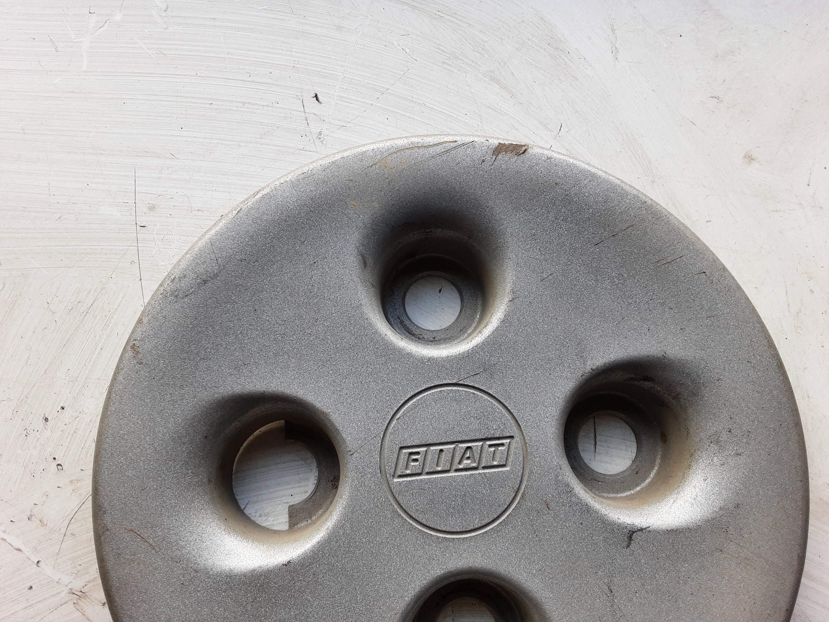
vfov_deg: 51.4
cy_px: 311
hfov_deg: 65.3
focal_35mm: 27
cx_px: 414
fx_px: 647
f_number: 1.9
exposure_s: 1/191
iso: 40
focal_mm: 2.91
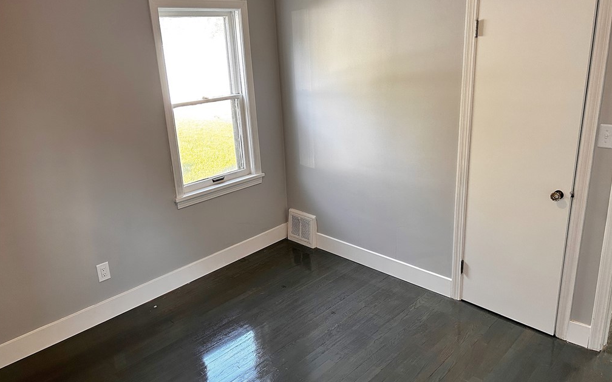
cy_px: 178
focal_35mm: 28
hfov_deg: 66.5
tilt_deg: -17.0
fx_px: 467
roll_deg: +3.1
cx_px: 308
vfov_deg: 44.5
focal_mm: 5.7
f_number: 1.5
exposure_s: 1/120
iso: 125
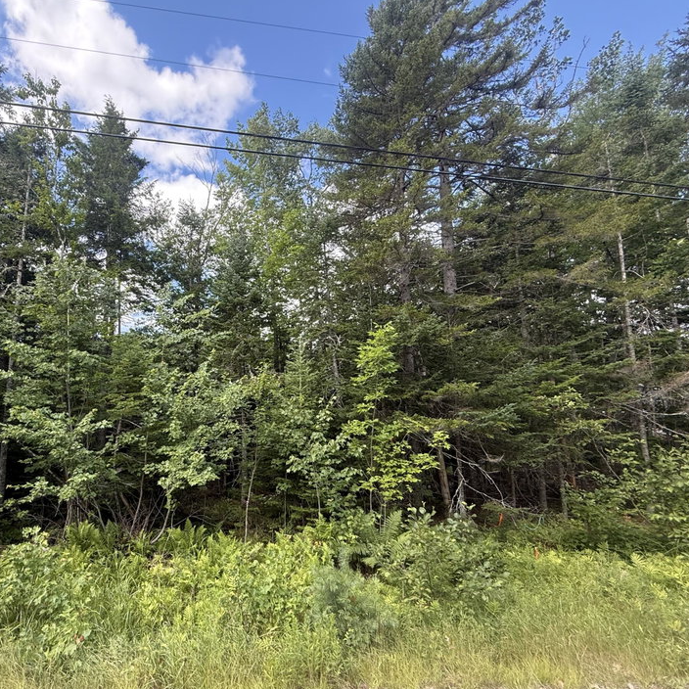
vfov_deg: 80.6
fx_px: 405
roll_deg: -0.5
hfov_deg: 78.2
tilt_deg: +8.4
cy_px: 365
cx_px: 231
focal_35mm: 18
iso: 64
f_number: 2.2
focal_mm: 2.22
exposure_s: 1/259
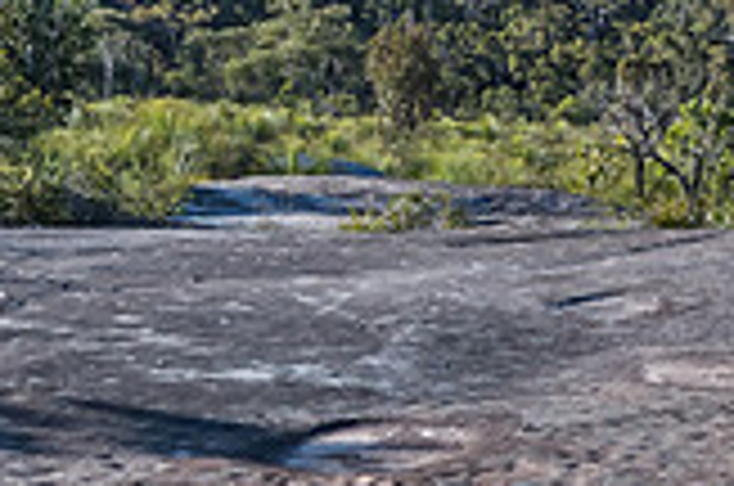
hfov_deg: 17.4
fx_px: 2177
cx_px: 1076
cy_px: 342
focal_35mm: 107
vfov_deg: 12.7
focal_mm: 20
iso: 320
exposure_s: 1/800
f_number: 8
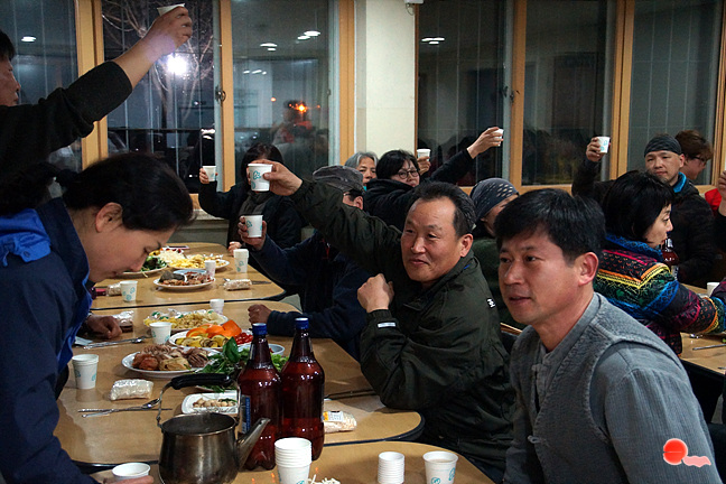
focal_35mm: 46
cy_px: 242
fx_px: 938
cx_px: 363
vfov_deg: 28.9
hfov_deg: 42.3
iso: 3200
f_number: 4.5
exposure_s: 1/60
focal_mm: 31
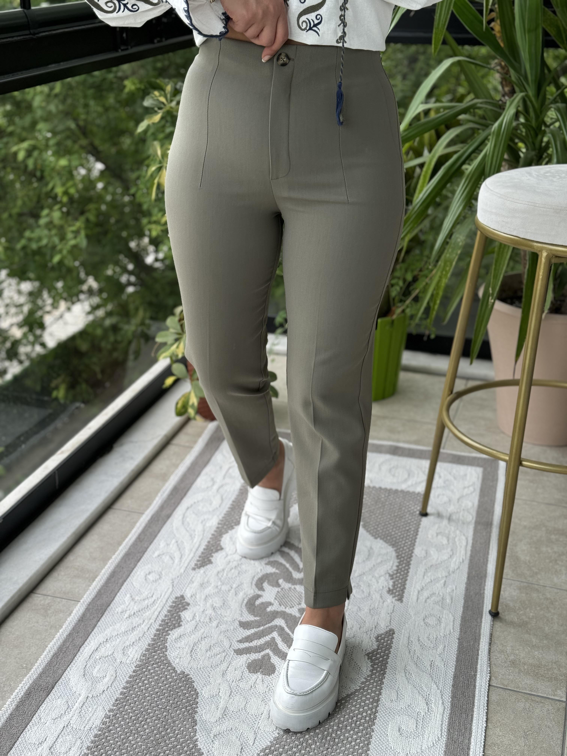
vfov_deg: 39.7
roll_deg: +0.7
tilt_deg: -40.0
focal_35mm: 48
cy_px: 378
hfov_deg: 30.3
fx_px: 1048
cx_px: 284
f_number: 1.78
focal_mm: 6.76
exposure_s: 1/219
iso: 64
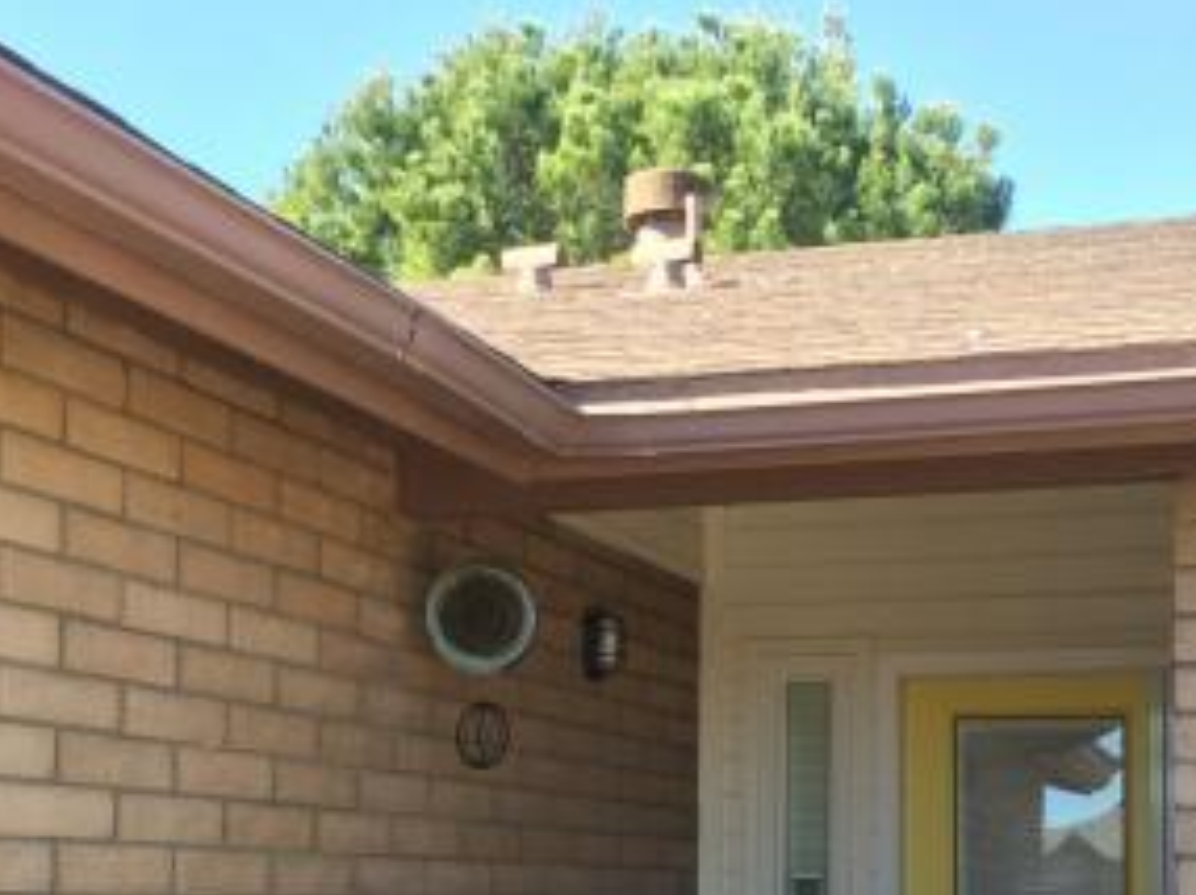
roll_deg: -1.4
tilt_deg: +4.5
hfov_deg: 29.8
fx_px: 2244
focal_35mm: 65
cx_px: 657
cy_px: 770
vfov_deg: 22.1
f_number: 2.2
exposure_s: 1/229
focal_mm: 4.15
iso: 32
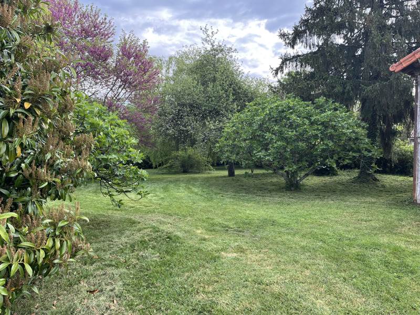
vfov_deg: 53.1
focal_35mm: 26
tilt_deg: -2.4
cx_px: 210
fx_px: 315
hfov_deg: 67.3
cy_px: 158
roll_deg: -1.4
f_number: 1.6
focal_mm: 5.1
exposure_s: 1/649
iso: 50
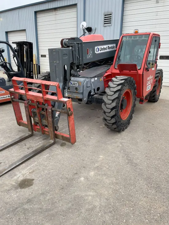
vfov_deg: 67.3
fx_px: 169
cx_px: 84
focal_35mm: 26
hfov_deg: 53.1
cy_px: 112
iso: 32
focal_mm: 4.2
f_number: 1.6
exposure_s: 1/169
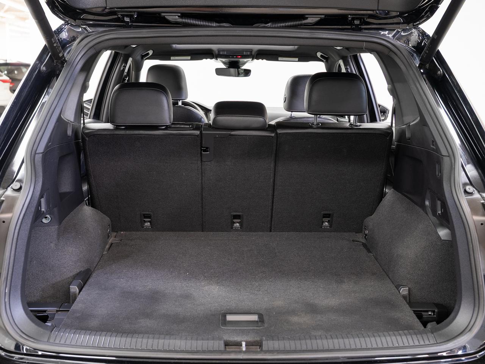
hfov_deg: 42.2
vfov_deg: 32.3
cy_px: 181
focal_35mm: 45
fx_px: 629
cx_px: 244
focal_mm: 40.8
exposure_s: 1/2
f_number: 5.6
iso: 100
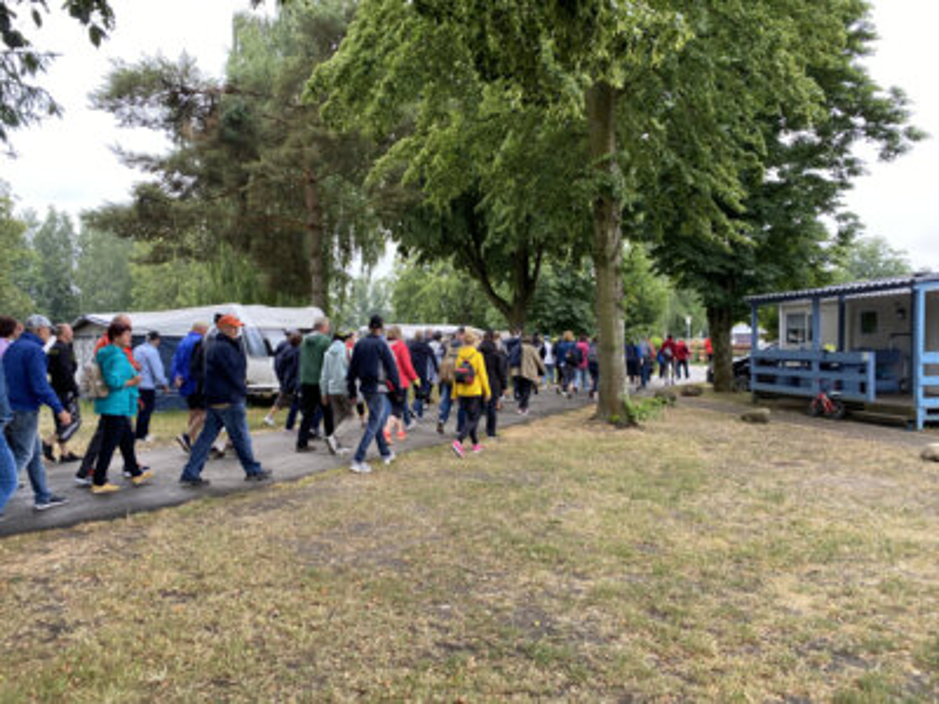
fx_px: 705
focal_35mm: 26
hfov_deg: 67.3
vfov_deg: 53.1
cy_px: 352
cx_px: 470
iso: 32
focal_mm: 4.2
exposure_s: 1/319
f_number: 1.8
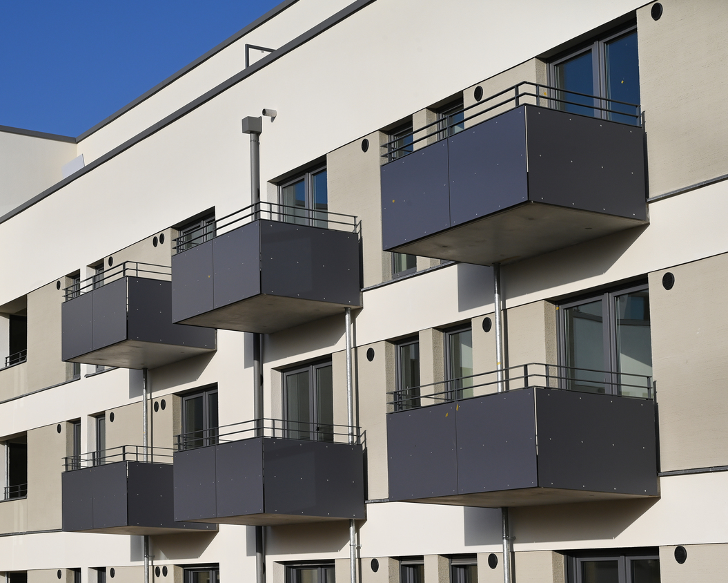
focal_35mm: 74
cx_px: 366
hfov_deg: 25.7
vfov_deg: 20.7
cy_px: 294
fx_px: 1594
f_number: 13
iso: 200
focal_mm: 65
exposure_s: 1/400
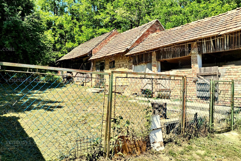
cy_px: 75
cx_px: 118
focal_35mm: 31
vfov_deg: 42.3
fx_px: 207
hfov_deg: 60.3
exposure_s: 1/552
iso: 100
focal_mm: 4.75
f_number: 1.8
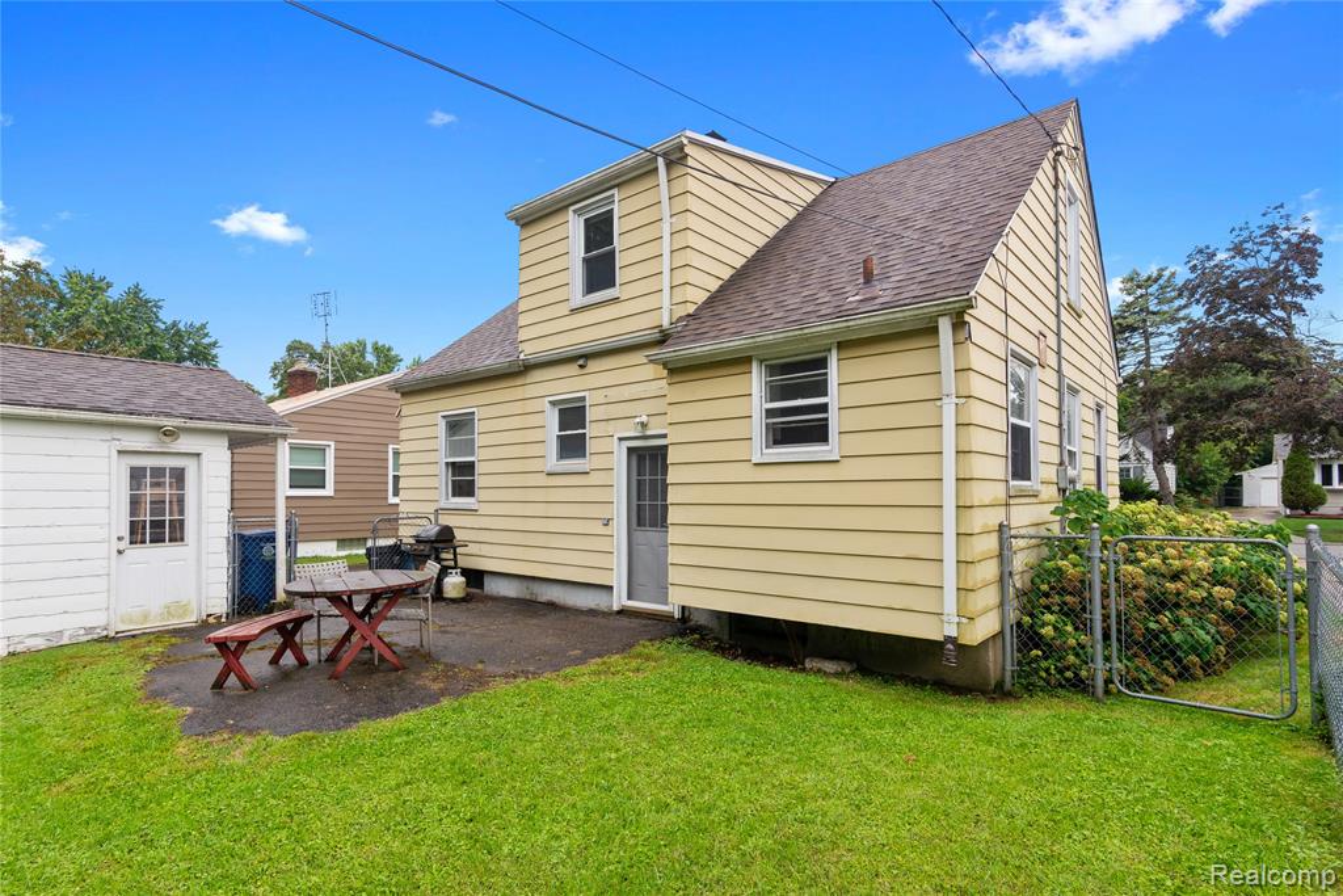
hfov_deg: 93.3
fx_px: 634
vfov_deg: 70.5
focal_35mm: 17
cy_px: 448
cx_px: 672
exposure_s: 1/160
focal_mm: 17
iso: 320
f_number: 9
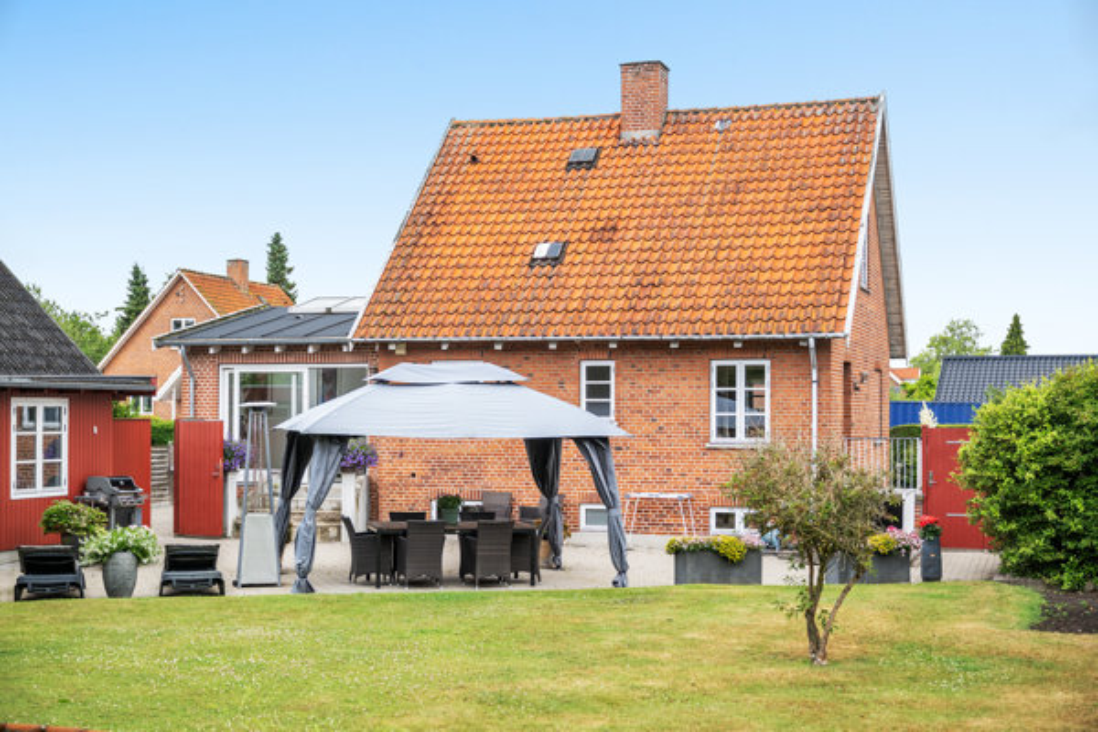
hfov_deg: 41.1
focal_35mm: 48
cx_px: 549
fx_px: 1464
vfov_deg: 28.1
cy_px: 366
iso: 250
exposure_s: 1/80
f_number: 3.5
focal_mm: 48
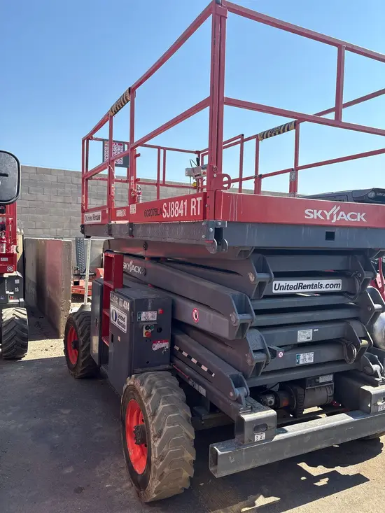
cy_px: 256
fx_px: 385
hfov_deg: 53.1
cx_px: 192
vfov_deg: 67.3
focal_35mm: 26
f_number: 1.6
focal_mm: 5.96
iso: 50
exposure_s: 1/2747
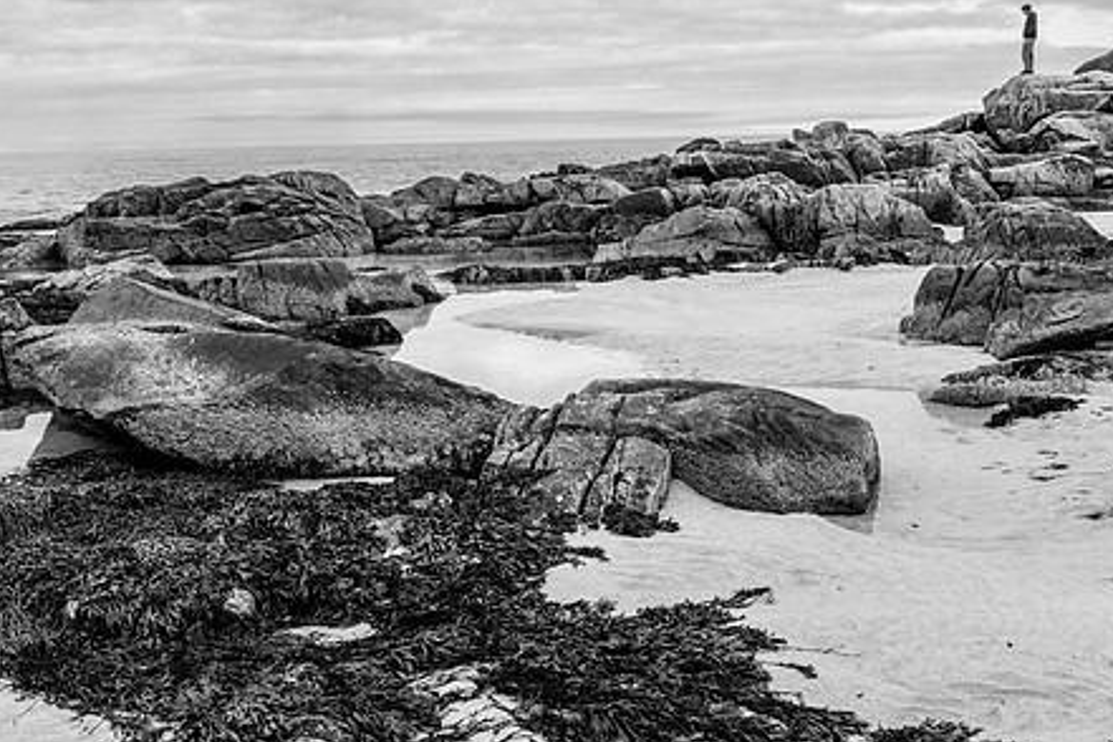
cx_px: 583
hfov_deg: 42.7
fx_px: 1422
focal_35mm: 46
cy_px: 314
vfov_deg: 29.2
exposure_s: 1/25
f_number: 18
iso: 200
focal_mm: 35
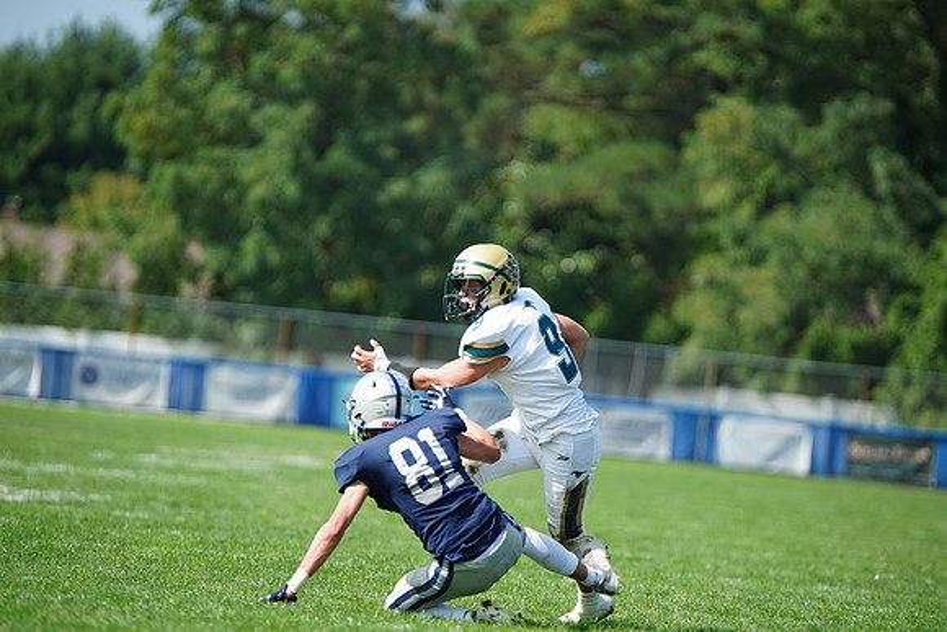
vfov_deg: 5.6
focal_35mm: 247
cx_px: 474
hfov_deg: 8.3
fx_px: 6499
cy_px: 316
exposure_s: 1/3200
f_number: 2.8
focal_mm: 247
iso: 400
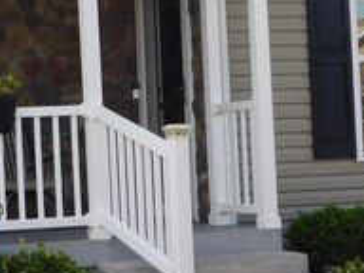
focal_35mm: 133
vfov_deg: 11.1
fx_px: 1399
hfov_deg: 14.4
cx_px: -59
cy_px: 79
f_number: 3.8
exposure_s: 1/500
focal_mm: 9
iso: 125
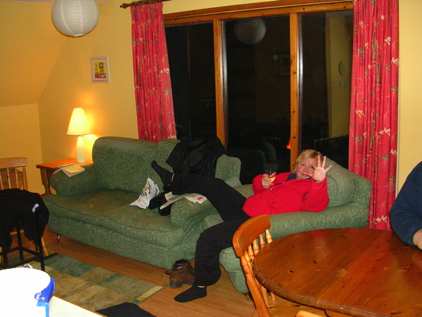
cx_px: 211
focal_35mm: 38
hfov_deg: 49.0
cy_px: 158
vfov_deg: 37.7
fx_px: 463
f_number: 2.8
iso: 200
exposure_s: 1/60.1
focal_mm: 5.8
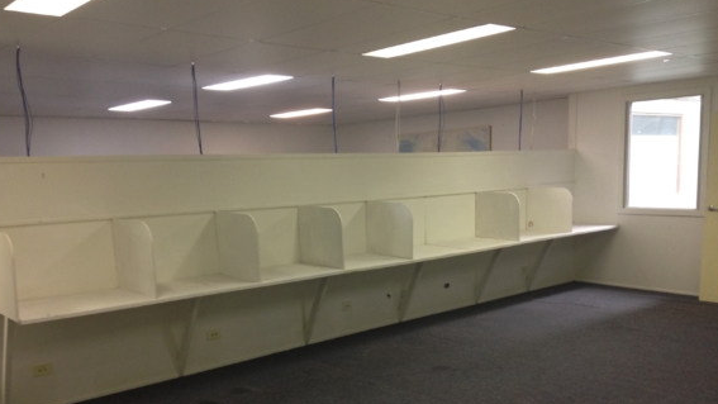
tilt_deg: -8.7
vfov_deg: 31.7
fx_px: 704
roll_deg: +3.1
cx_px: 357
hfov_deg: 54.0
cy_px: 270
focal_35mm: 37
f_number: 2.4
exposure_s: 1/20
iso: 100
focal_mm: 4.12
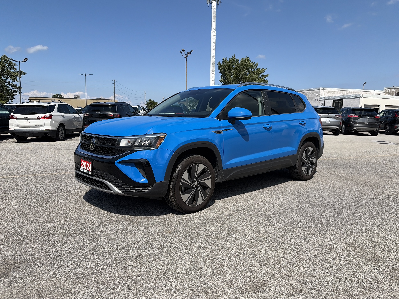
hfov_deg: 65.3
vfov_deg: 51.3
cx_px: 199
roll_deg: +0.1
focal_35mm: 27
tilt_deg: -5.3
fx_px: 311
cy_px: 145
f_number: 1.6
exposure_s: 1/6329
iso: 64
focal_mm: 5.96
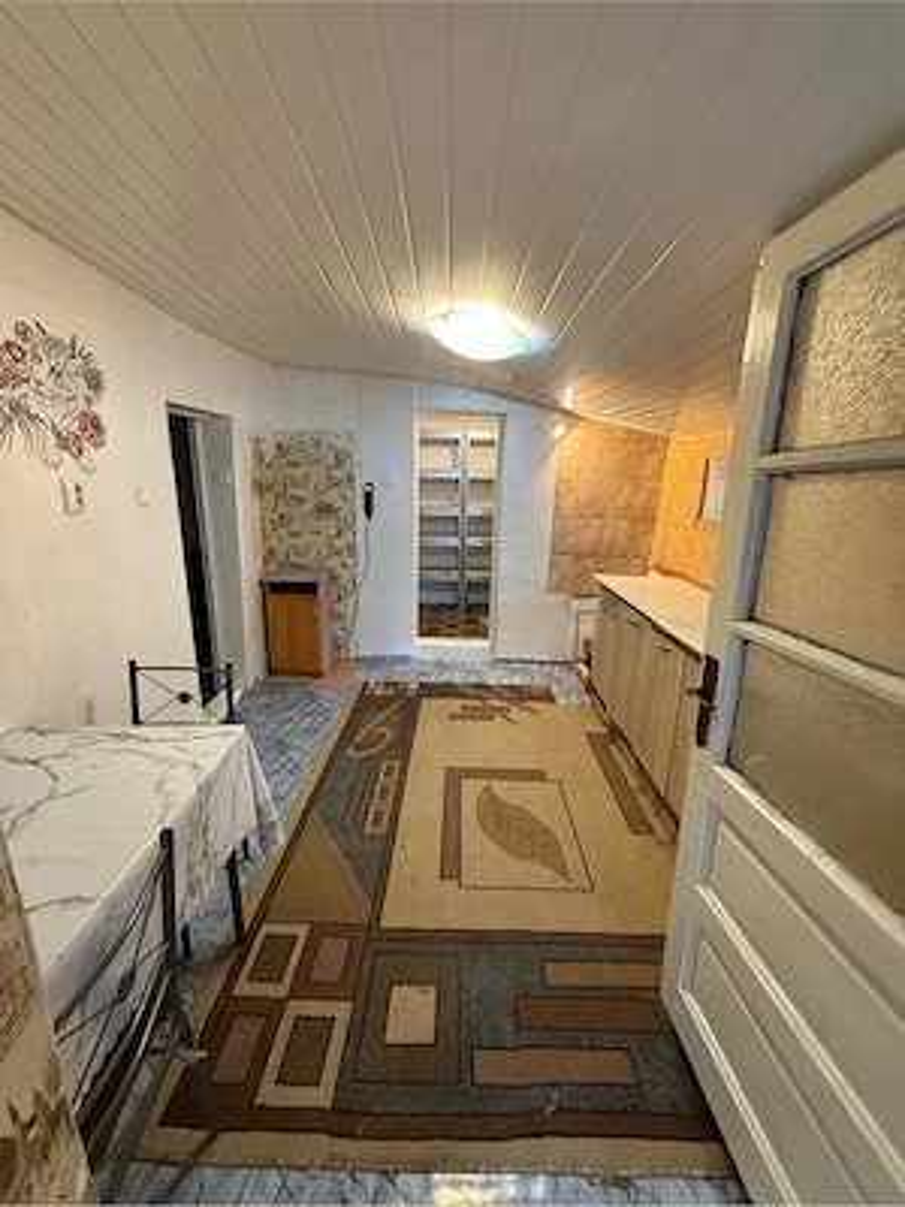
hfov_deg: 85.7
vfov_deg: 102.1
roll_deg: -0.7
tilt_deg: -14.1
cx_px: 452
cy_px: 604
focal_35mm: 14
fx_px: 488
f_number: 2.2
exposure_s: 1/50
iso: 500
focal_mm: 2.22
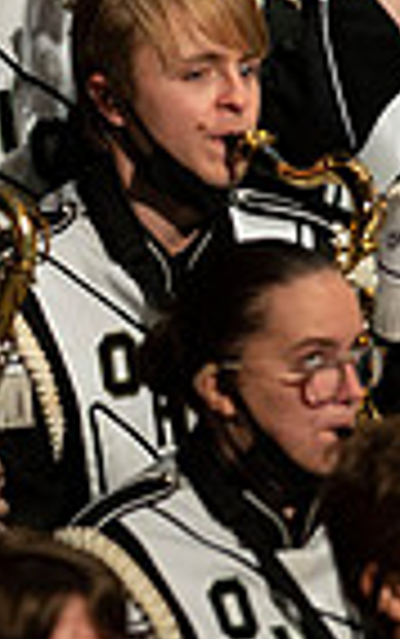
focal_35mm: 1250
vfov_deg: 1.7
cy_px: 122
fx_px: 21759
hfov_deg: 1.1
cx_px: -396
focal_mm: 300
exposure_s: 1/500
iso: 3200
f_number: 2.8
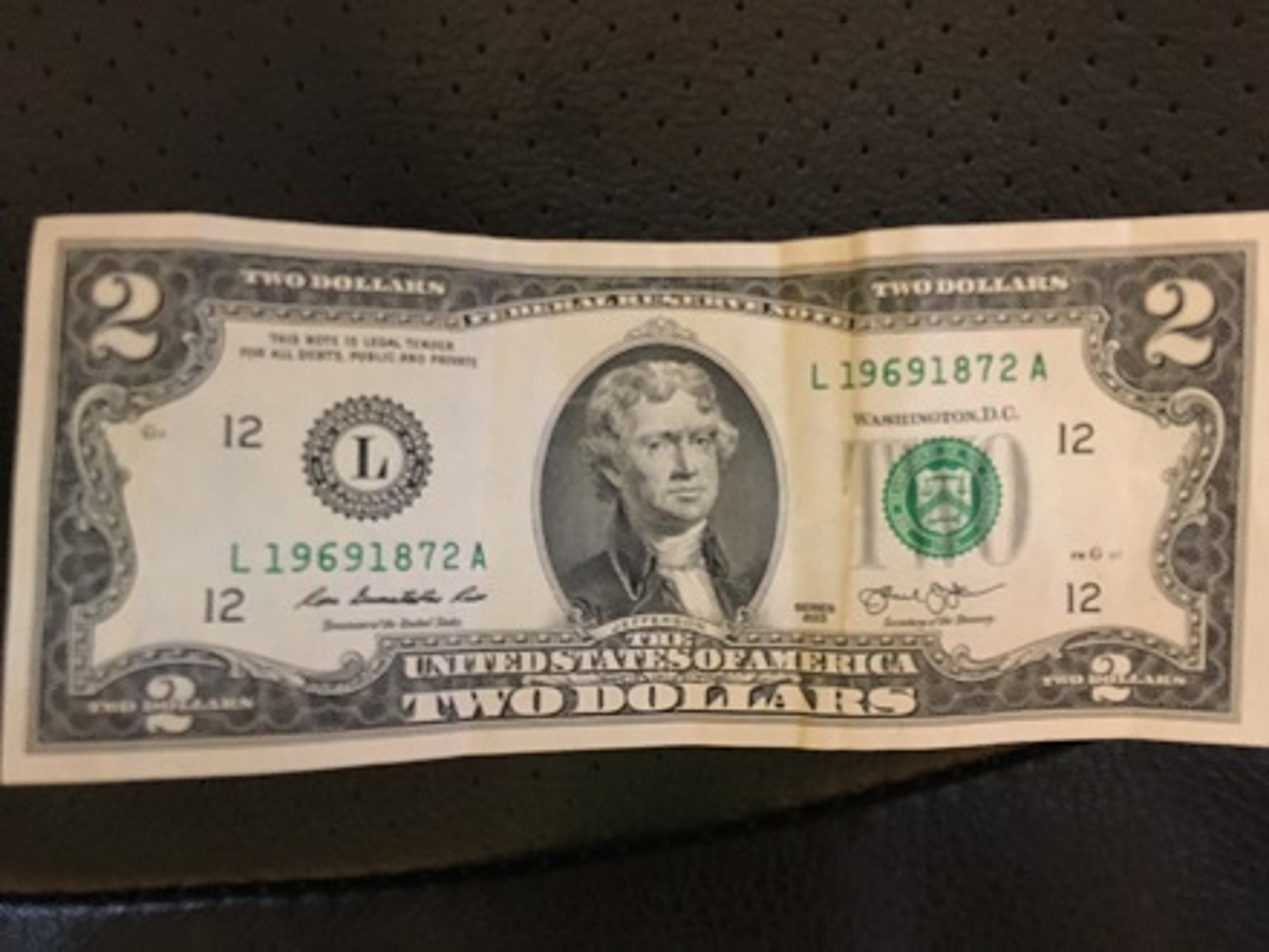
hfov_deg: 61.7
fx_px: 1063
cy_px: 476
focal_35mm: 29
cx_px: 634
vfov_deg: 48.2
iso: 400
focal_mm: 4.15
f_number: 2.2
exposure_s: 1/15
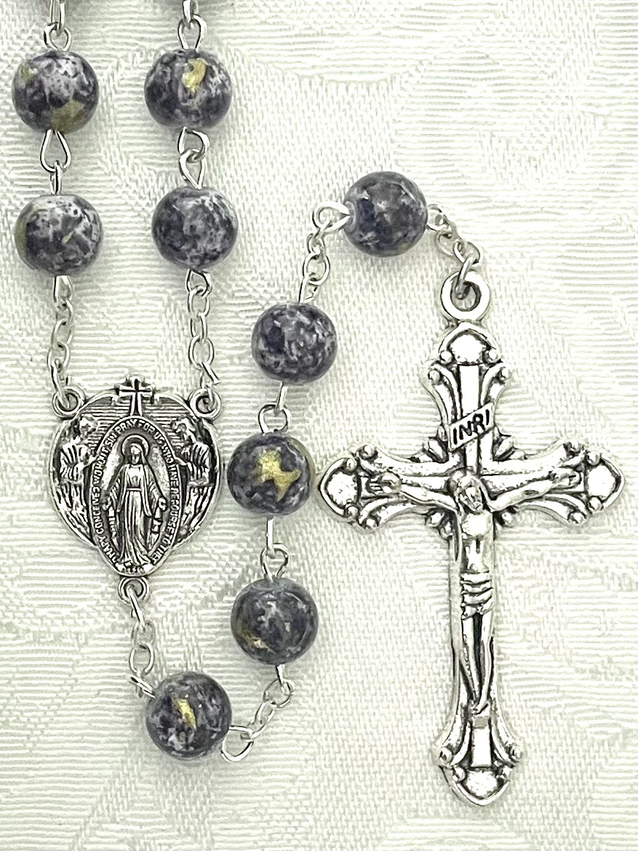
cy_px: 426
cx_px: 319
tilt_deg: -88.0
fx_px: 639
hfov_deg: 53.1
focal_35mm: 26
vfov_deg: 67.3
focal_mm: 4.2
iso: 200
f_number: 1.6
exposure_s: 1/60
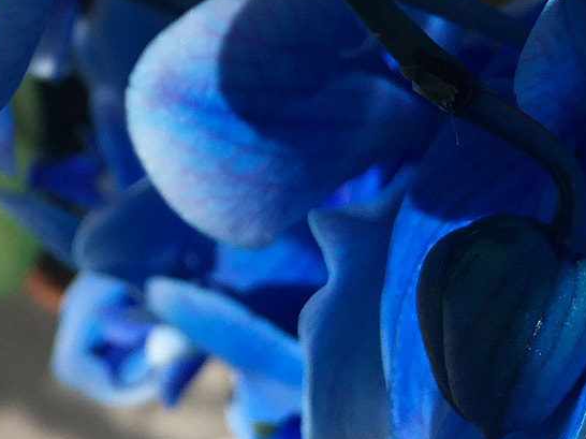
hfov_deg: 22.1
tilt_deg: -85.3
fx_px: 1438
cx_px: -9
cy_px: -57
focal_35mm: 85
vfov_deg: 16.8
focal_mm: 4.15
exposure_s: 1/1876
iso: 25
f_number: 2.2
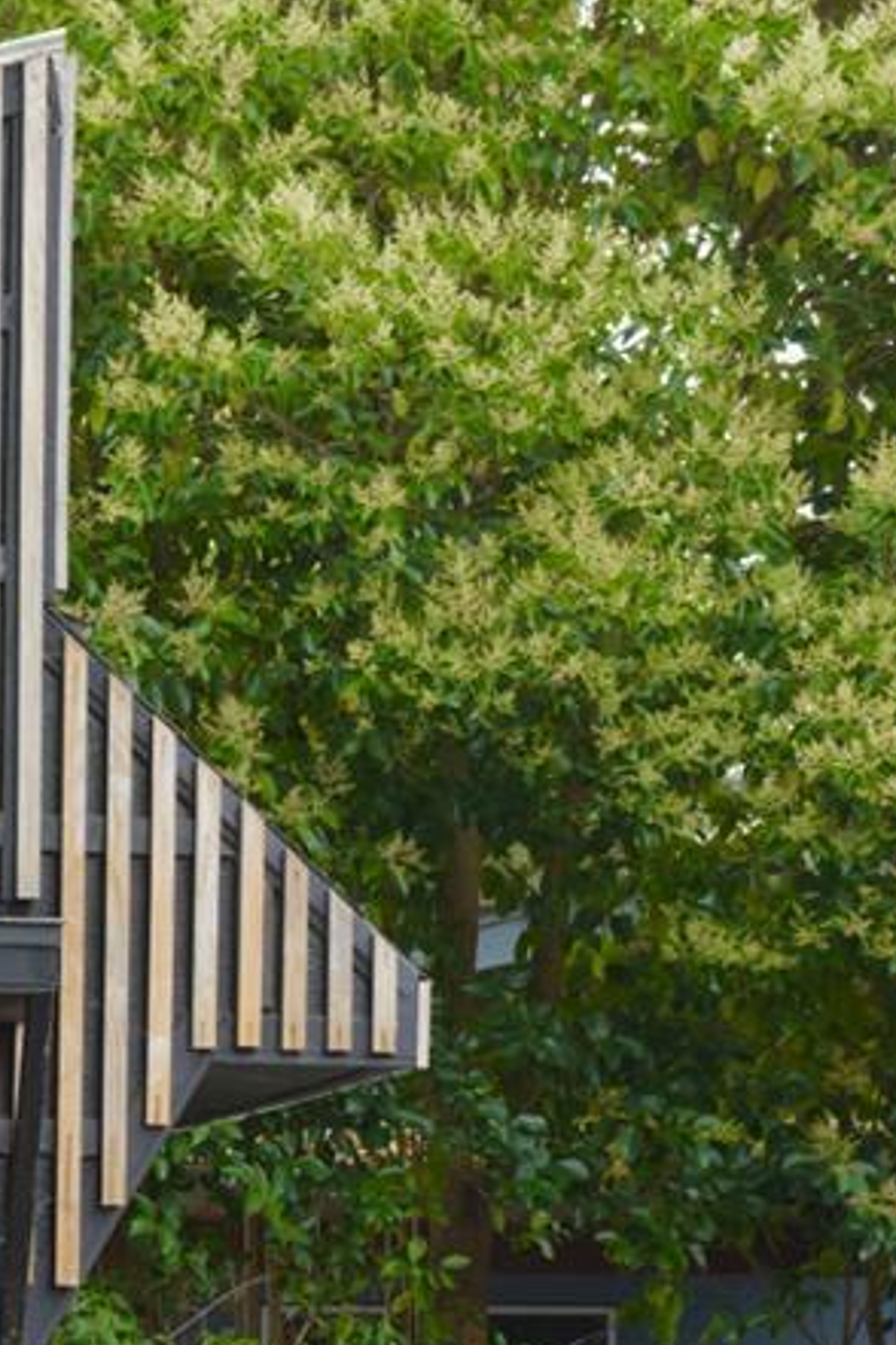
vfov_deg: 13.8
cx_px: -512
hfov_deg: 9.1
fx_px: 5450
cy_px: 1354
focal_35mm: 146
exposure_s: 1/80
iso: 1000
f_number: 8
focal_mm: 43
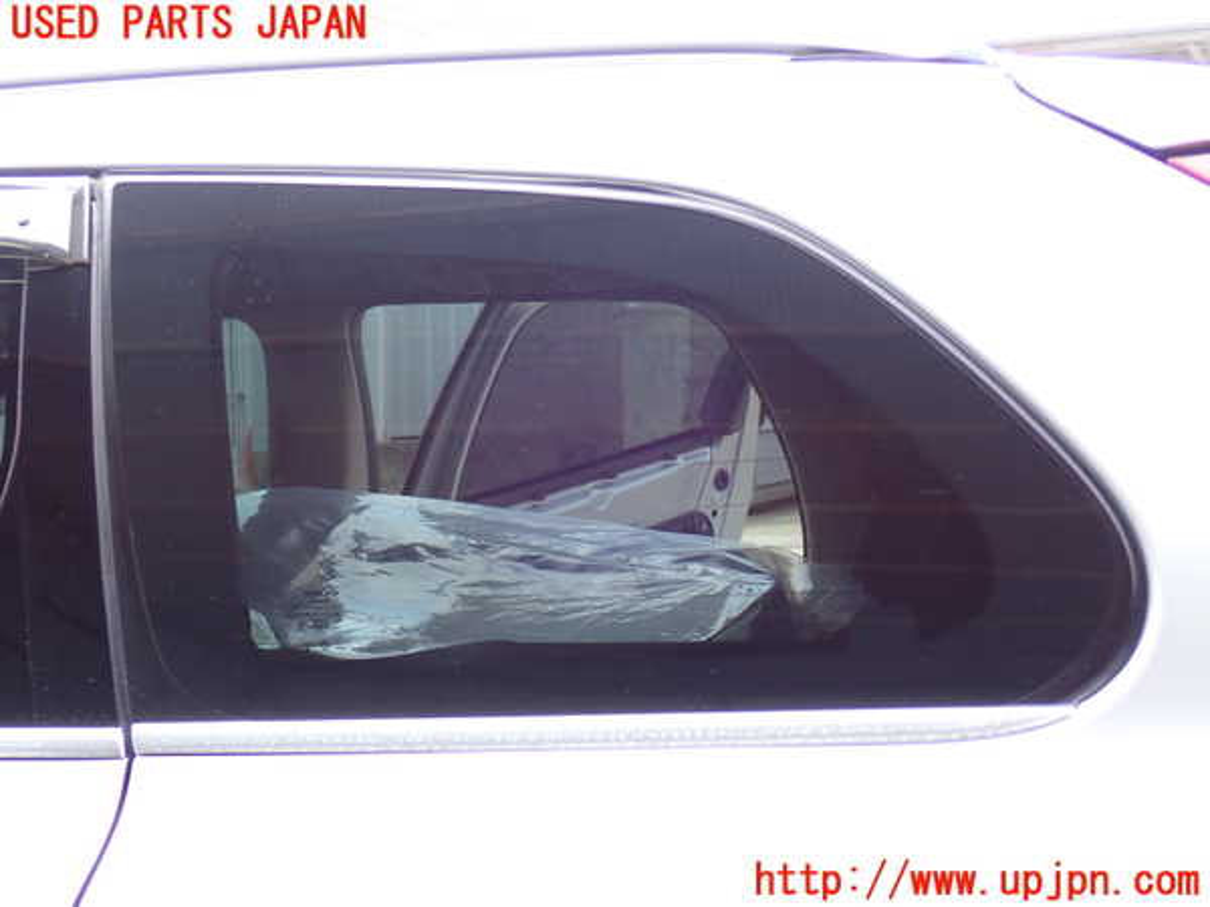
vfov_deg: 30.9
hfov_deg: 40.4
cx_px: 605
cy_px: 454
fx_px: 1643
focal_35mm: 47
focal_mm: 8.4
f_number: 3.1
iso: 125
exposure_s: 1/100
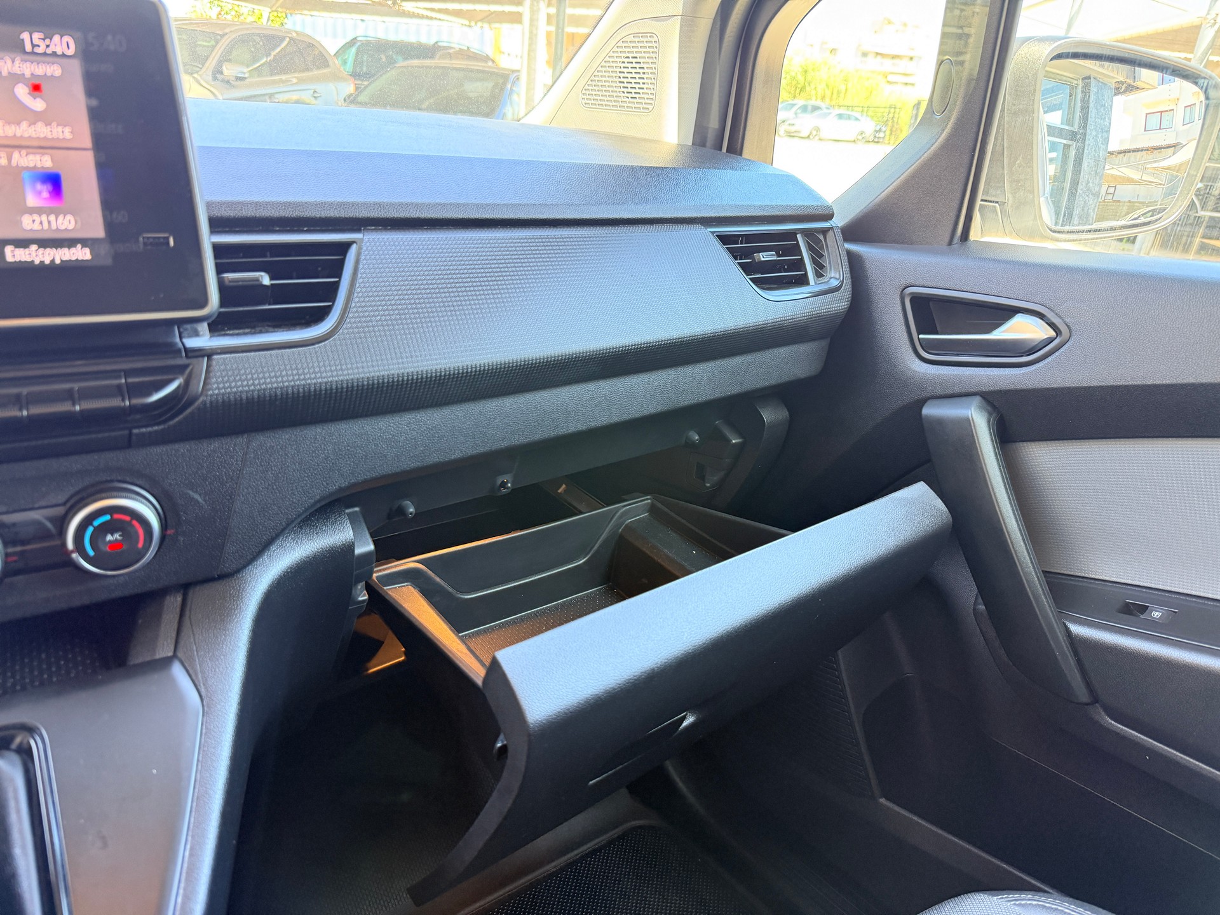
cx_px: 610
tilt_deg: -21.8
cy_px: 458
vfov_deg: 56.8
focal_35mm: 24
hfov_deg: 71.6
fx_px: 846
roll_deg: -5.0
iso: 250
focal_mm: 6.76
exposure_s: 1/59
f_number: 1.78
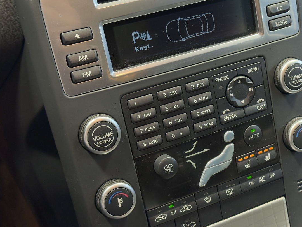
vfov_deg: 22.9
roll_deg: -1.1
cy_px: 108
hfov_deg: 30.1
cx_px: 195
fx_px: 558
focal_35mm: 64
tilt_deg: -39.9
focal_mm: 6.76
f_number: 1.78
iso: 640
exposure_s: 1/30
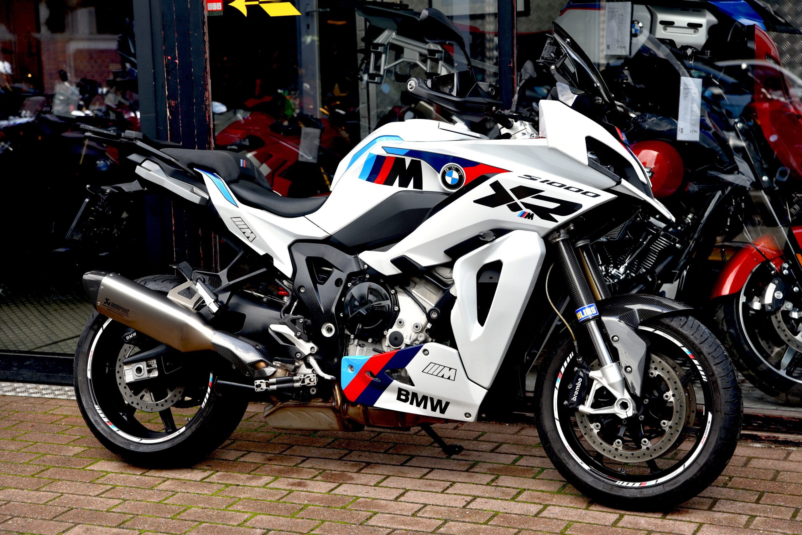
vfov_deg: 19.5
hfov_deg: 28.8
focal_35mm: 70
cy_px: 268
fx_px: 1560
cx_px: 401
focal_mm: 70
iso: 200
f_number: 5.6
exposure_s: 1/125
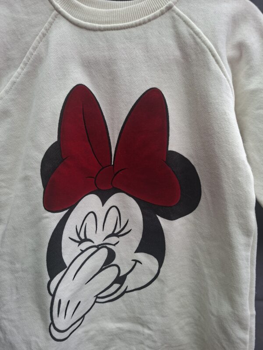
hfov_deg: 58.9
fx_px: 233
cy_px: 175
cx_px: 132
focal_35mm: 23
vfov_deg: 73.9
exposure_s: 1/100
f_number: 1.8
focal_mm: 5.54
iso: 80
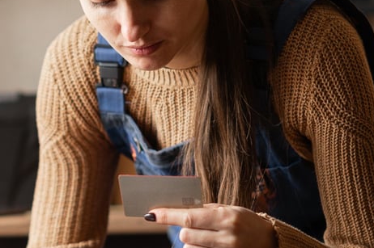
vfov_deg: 10.5
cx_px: 52
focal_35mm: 130
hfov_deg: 15.6
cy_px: 162
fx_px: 1349
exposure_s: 1/160
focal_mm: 50
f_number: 2
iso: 500
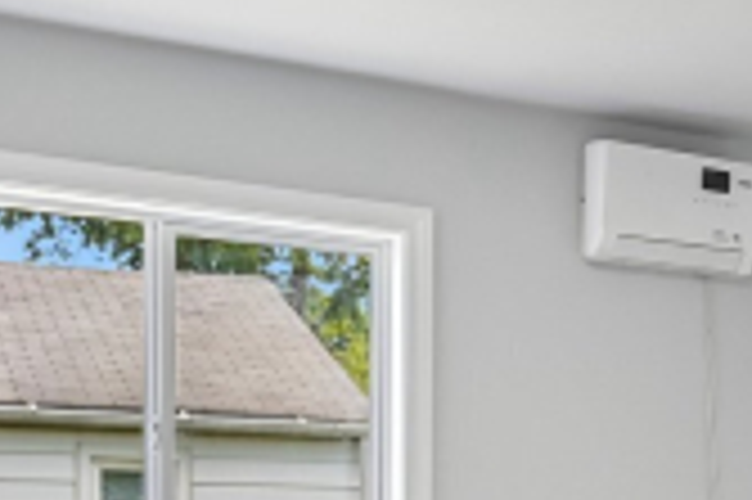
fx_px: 1502
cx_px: 995
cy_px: 545
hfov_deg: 24.3
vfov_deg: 18.2
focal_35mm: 72
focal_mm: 16
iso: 180
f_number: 8
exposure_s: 1/15
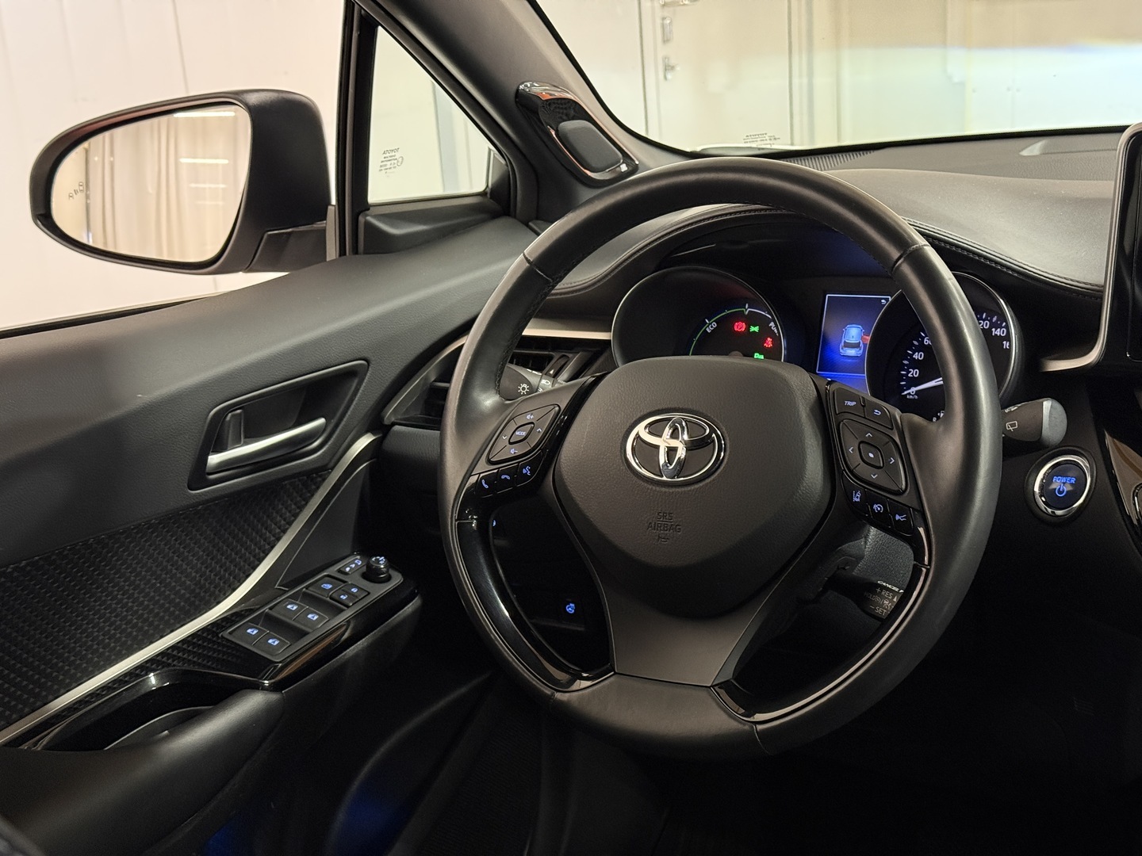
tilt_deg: -16.0
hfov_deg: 39.7
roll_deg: +4.9
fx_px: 1584
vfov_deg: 30.3
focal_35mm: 48
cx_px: 571
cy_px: 428
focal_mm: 6.76
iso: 500
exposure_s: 1/33
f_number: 1.78
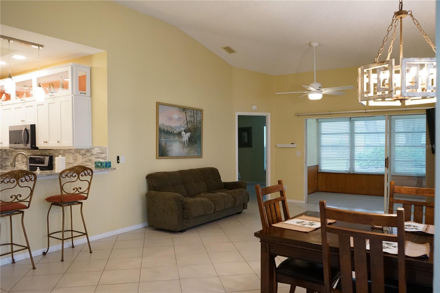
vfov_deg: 46.4
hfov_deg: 65.5
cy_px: 146
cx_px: 220
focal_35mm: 28
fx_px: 342
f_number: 6.3
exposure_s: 1/60
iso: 4000
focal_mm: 28
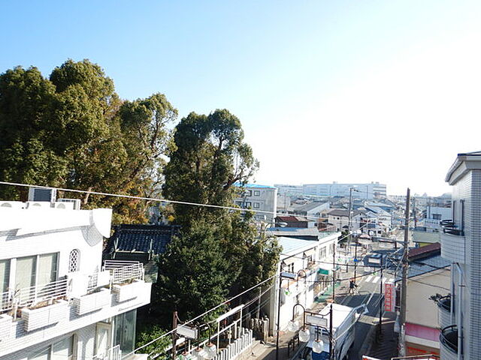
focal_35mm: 24
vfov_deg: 56.8
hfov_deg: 71.6
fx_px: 333
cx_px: 240
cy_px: 180
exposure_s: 1/1000
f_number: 2.8
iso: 125
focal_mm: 4.3
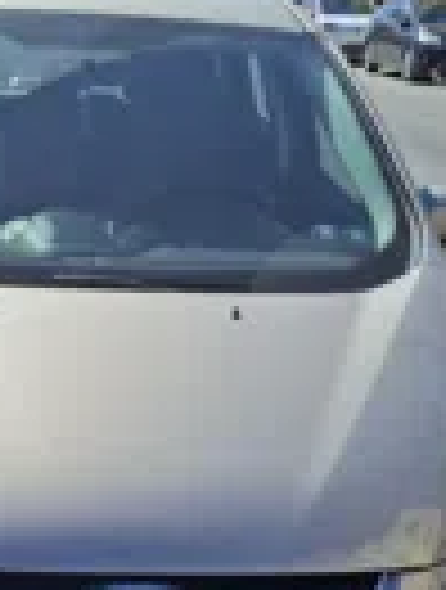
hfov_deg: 21.0
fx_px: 1197
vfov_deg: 27.4
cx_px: 122
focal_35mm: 70
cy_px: 437
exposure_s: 1/2959
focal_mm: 5.54
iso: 50
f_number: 1.8
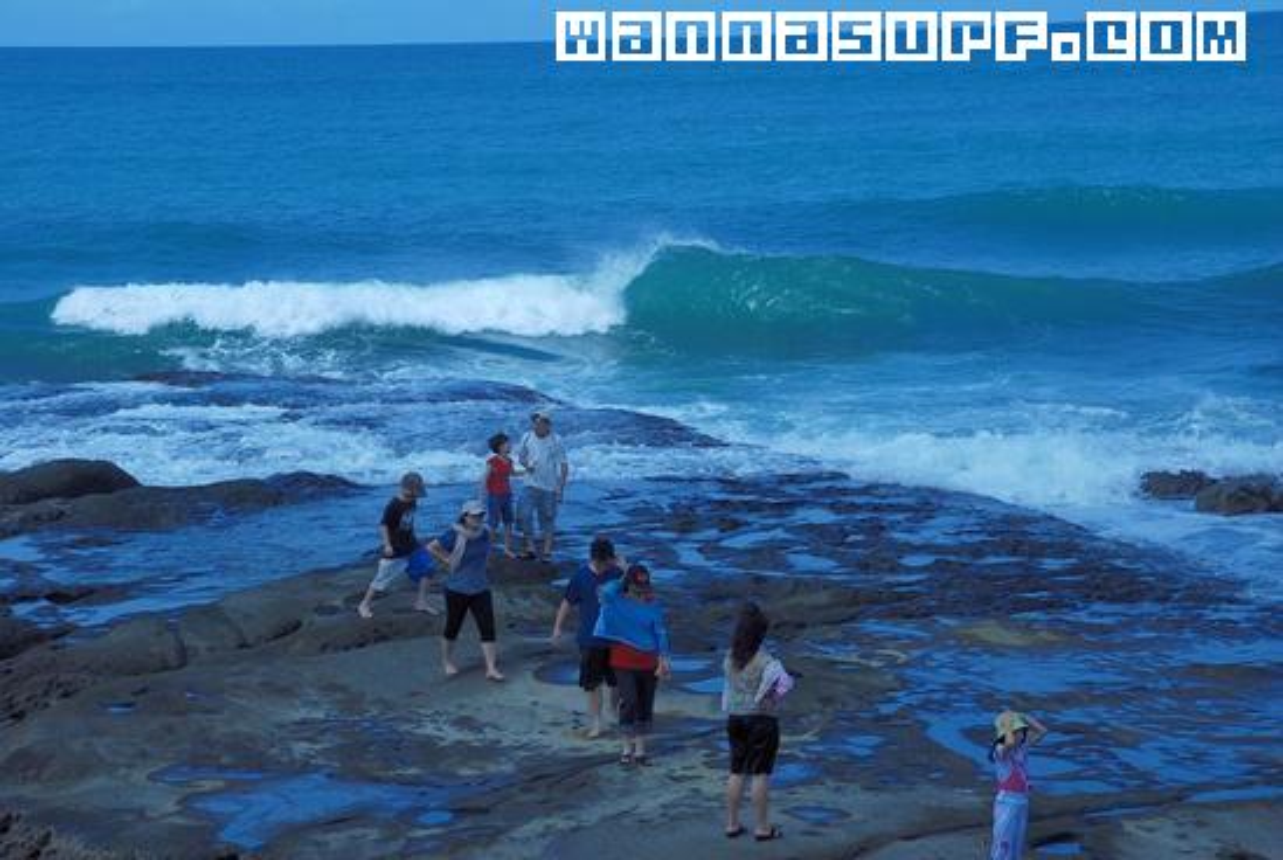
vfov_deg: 12.2
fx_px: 4016
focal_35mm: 112
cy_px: 430
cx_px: 642
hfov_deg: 18.2
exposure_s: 1/320
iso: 100
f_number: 10
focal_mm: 75
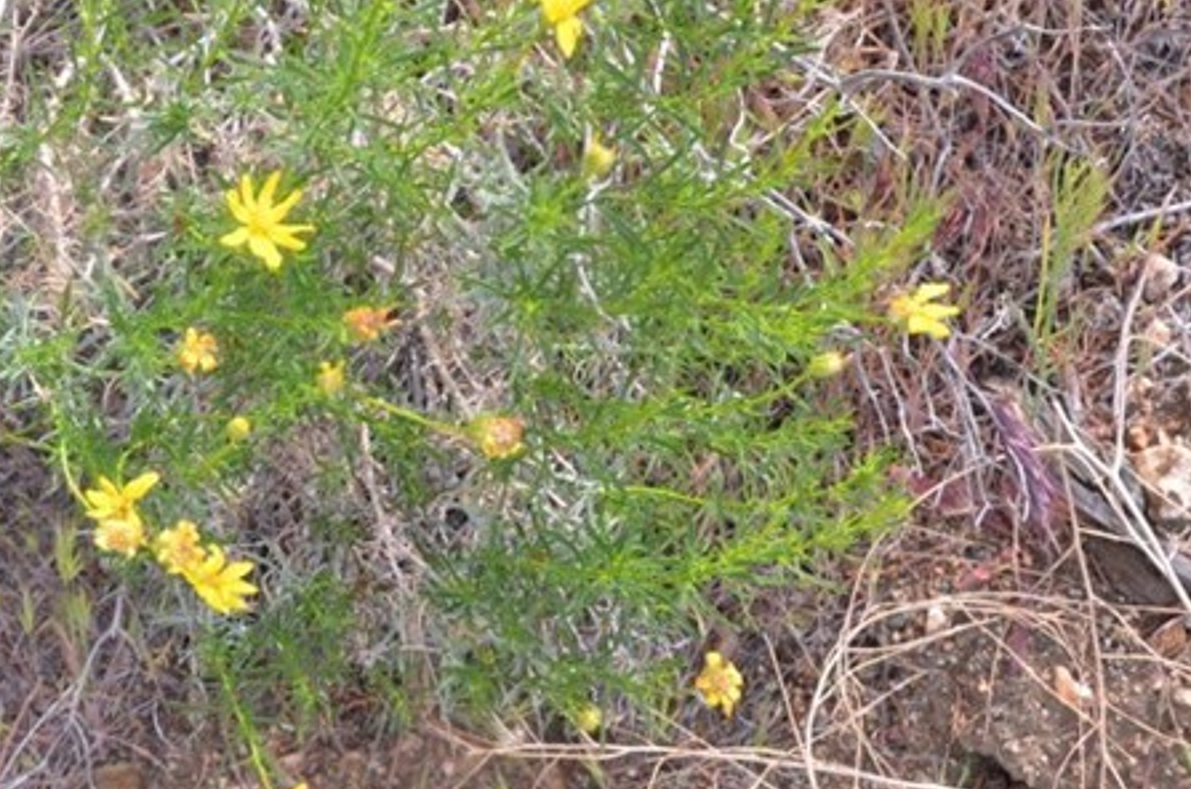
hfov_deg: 27.7
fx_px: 2382
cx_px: 301
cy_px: 219
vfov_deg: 18.7
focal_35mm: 72
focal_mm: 21
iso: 250
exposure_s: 1/125
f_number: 5.6
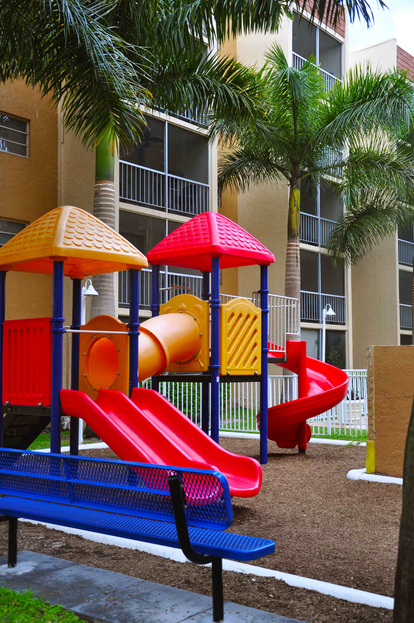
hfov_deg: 31.8
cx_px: 207
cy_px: 312
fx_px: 726
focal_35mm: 42
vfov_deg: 46.4
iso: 280
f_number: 4
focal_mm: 28
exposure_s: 1/400
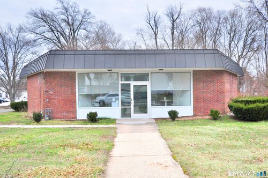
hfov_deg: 62.0
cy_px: 89
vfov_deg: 43.5
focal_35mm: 30
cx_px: 134
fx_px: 223
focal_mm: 20
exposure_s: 1/500
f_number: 8
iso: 640
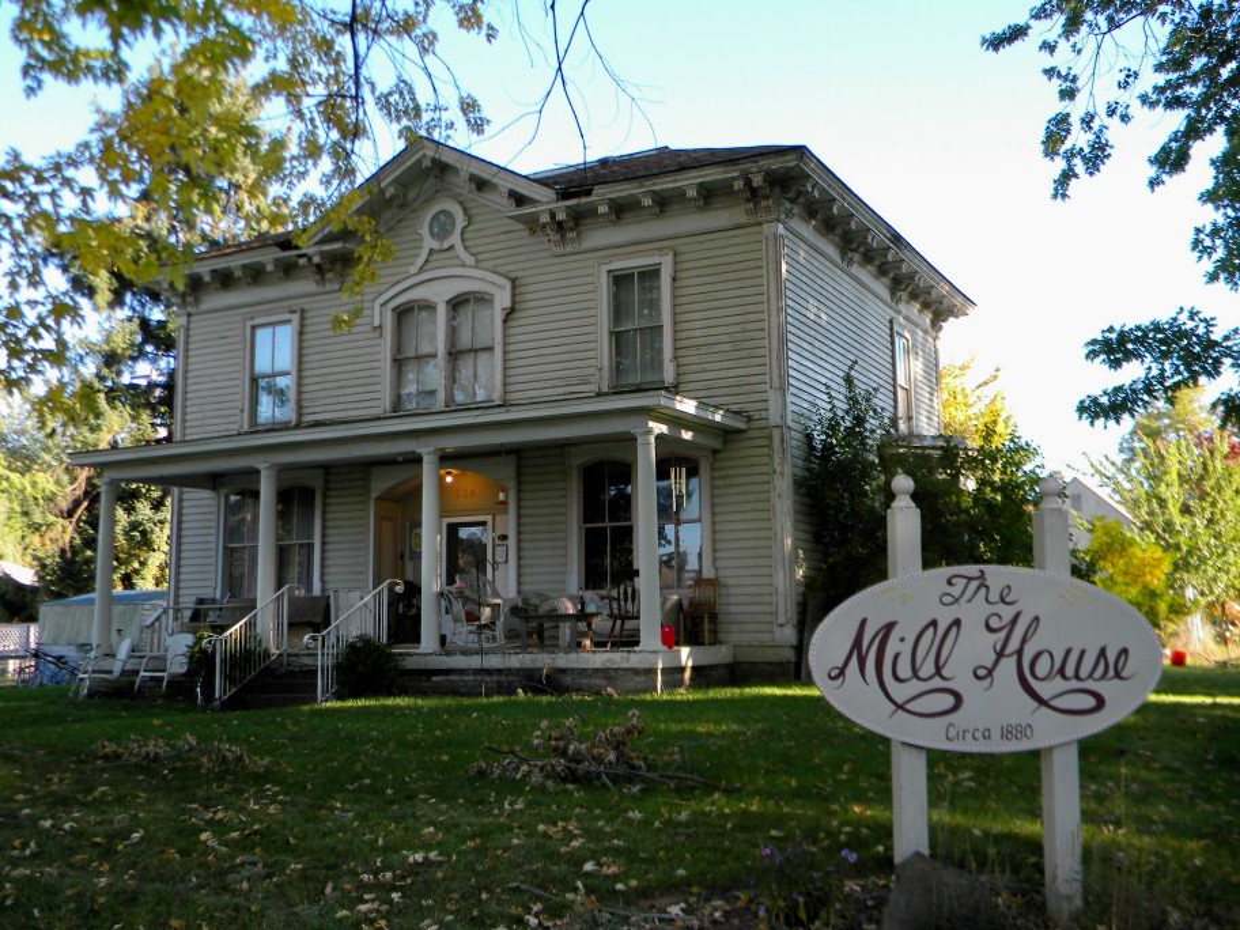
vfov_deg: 39.7
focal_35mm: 36
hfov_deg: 51.4
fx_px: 1290
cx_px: 620
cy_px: 465
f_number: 3.7
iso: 80
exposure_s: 1/142
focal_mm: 6.4
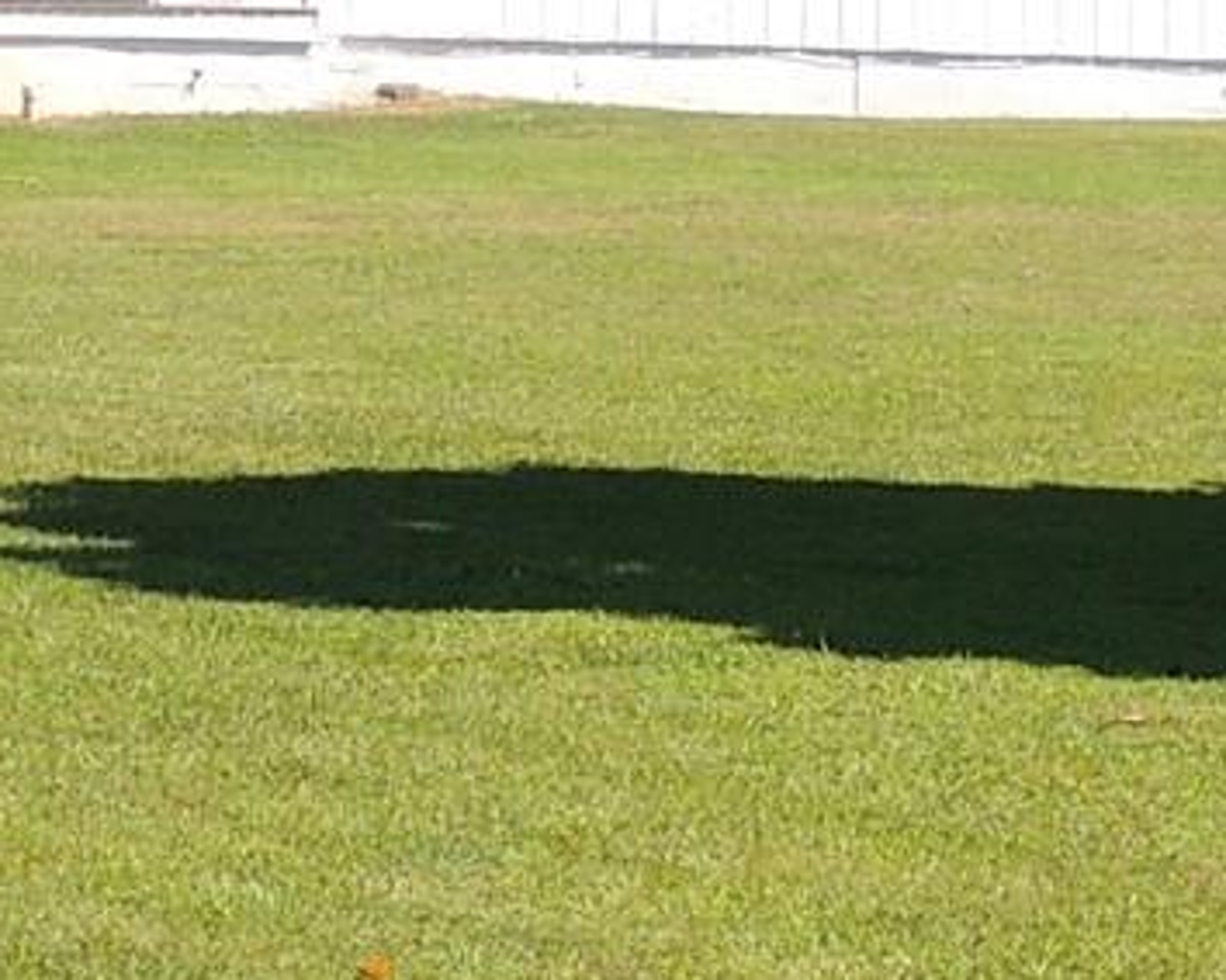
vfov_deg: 6.8
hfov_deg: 8.5
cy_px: -111
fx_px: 8198
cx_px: 1022
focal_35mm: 226
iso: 100
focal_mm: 7.1
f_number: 3.3
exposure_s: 1/800
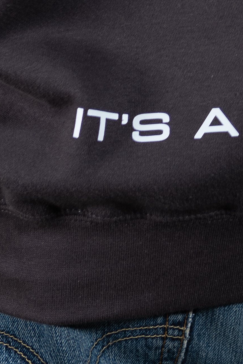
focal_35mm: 356
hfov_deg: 3.8
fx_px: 3604
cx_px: 500
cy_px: -494
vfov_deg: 5.6
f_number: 4
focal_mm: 56
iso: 50
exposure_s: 1/250
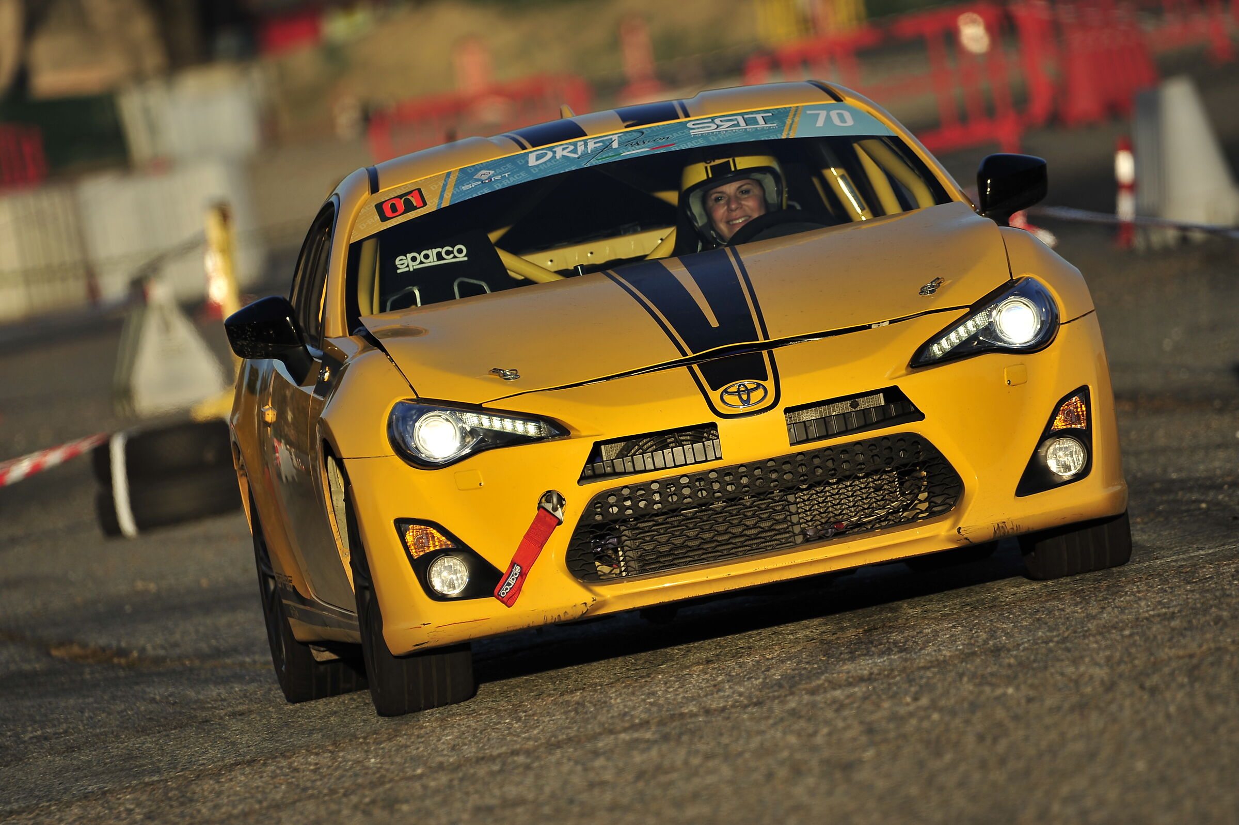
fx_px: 20640
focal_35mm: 600
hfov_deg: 3.4
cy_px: 412
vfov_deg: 2.3
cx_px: 620
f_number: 6.3
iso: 200
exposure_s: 1/800
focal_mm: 600
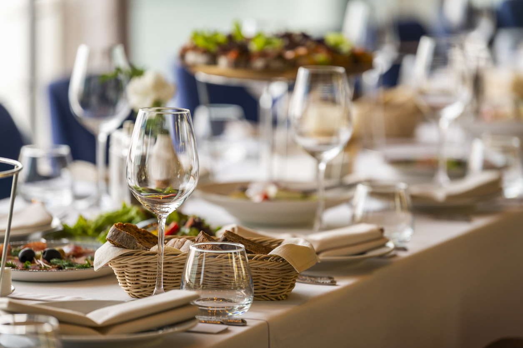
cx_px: 262
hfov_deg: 10.3
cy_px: 174
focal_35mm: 200
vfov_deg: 6.9
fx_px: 2904
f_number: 3.2
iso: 400
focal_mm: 200
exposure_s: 1/500
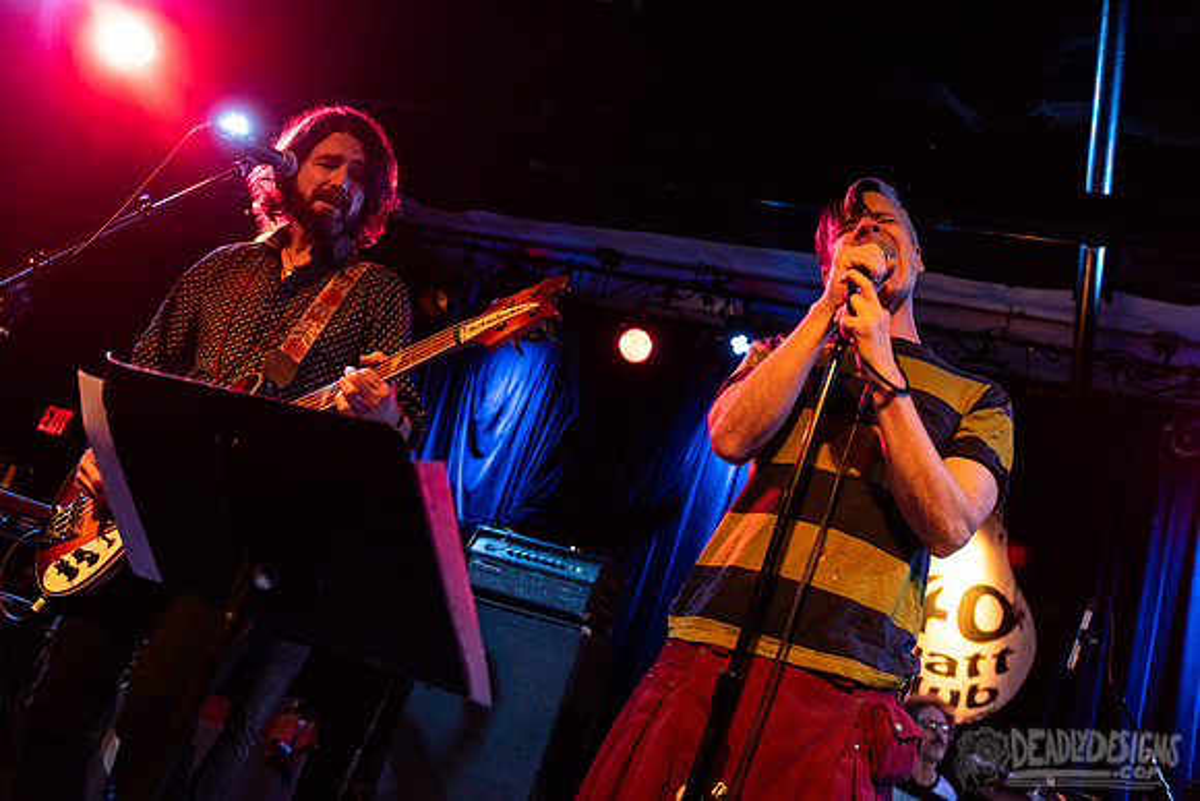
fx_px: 1180
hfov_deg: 53.8
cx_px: 664
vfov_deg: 37.4
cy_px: 358
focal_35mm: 35
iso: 2000
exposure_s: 1/160
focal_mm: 32
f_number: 3.2
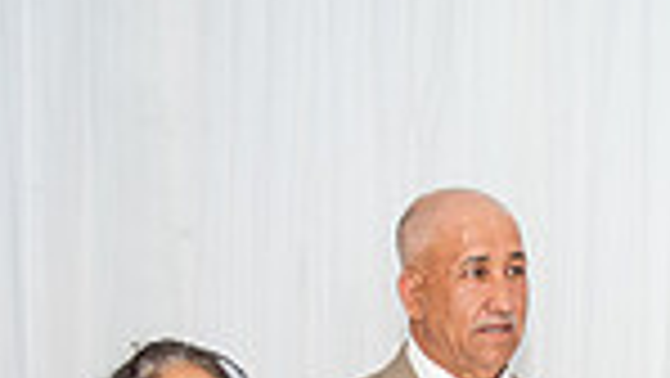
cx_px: 558
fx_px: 2542
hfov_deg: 14.9
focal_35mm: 143
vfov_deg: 8.0
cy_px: 799
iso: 640
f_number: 2.8
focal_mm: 35
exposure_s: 1/125
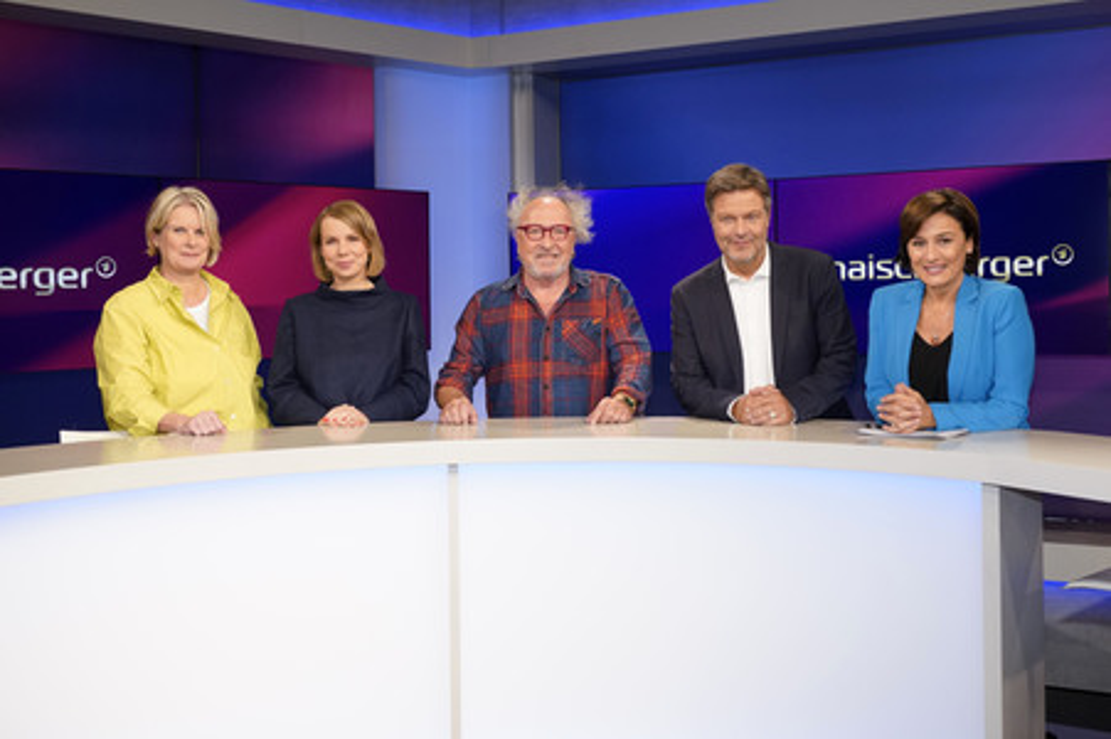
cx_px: 556
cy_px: 370
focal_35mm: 33
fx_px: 1018
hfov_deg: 57.3
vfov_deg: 39.9
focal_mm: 33
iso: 2000
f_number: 5.6
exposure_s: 1/125
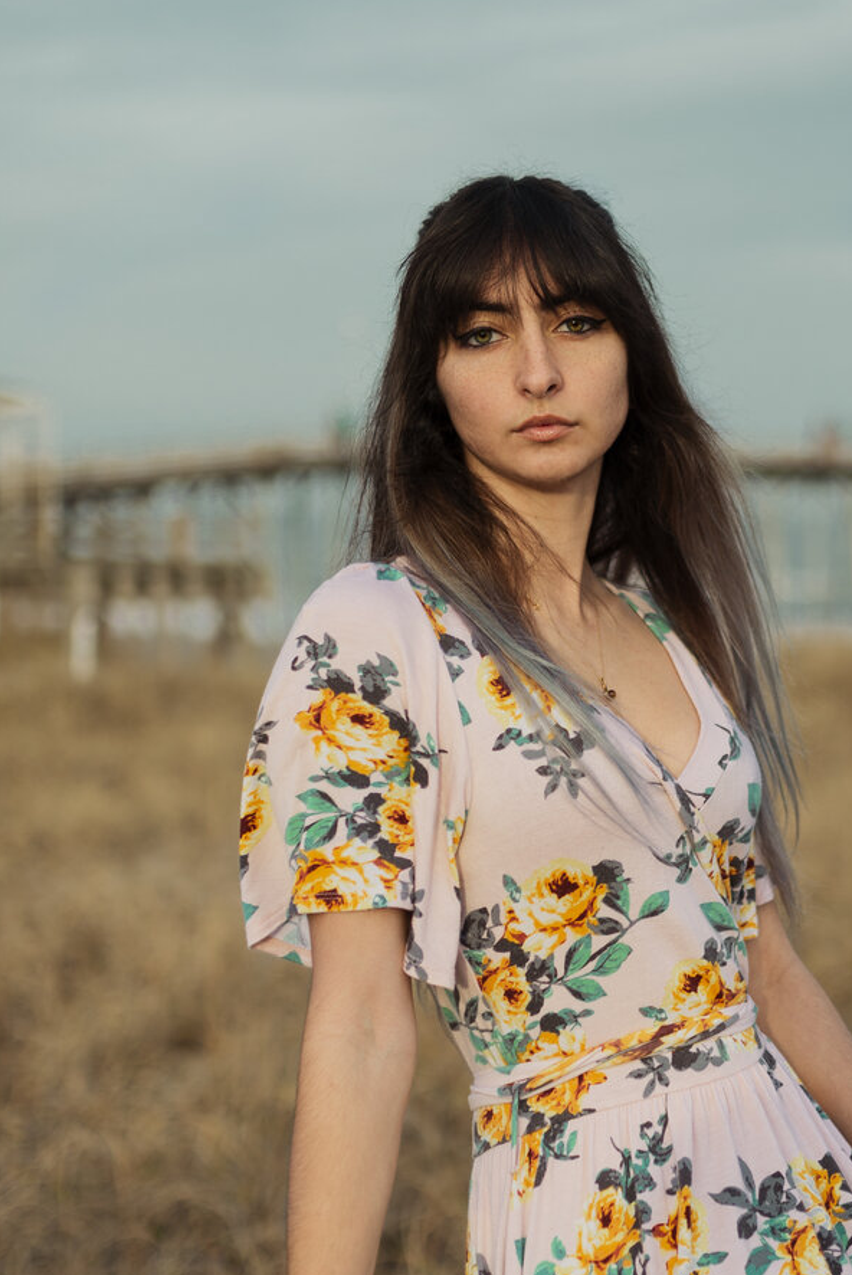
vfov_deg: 28.4
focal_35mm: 71
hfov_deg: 19.0
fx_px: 2516
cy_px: 632
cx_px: 698
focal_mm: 35
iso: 100
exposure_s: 1/2500
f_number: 1.4
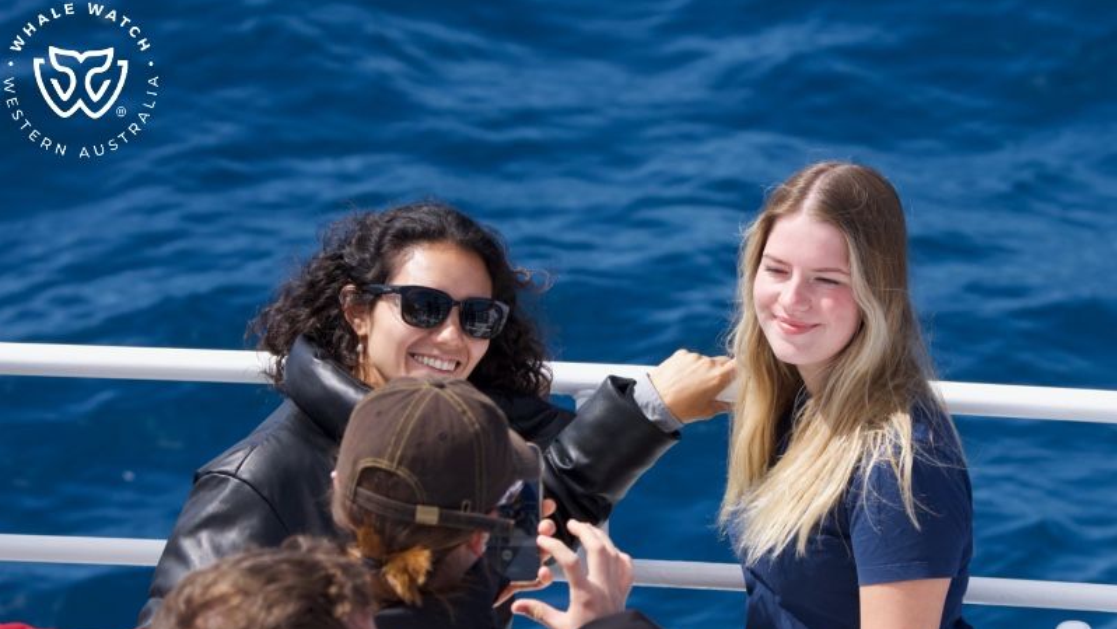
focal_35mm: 210
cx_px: 558
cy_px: 371
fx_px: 6220
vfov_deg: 5.8
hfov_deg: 10.3
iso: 1600
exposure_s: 1/3200
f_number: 8
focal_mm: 200
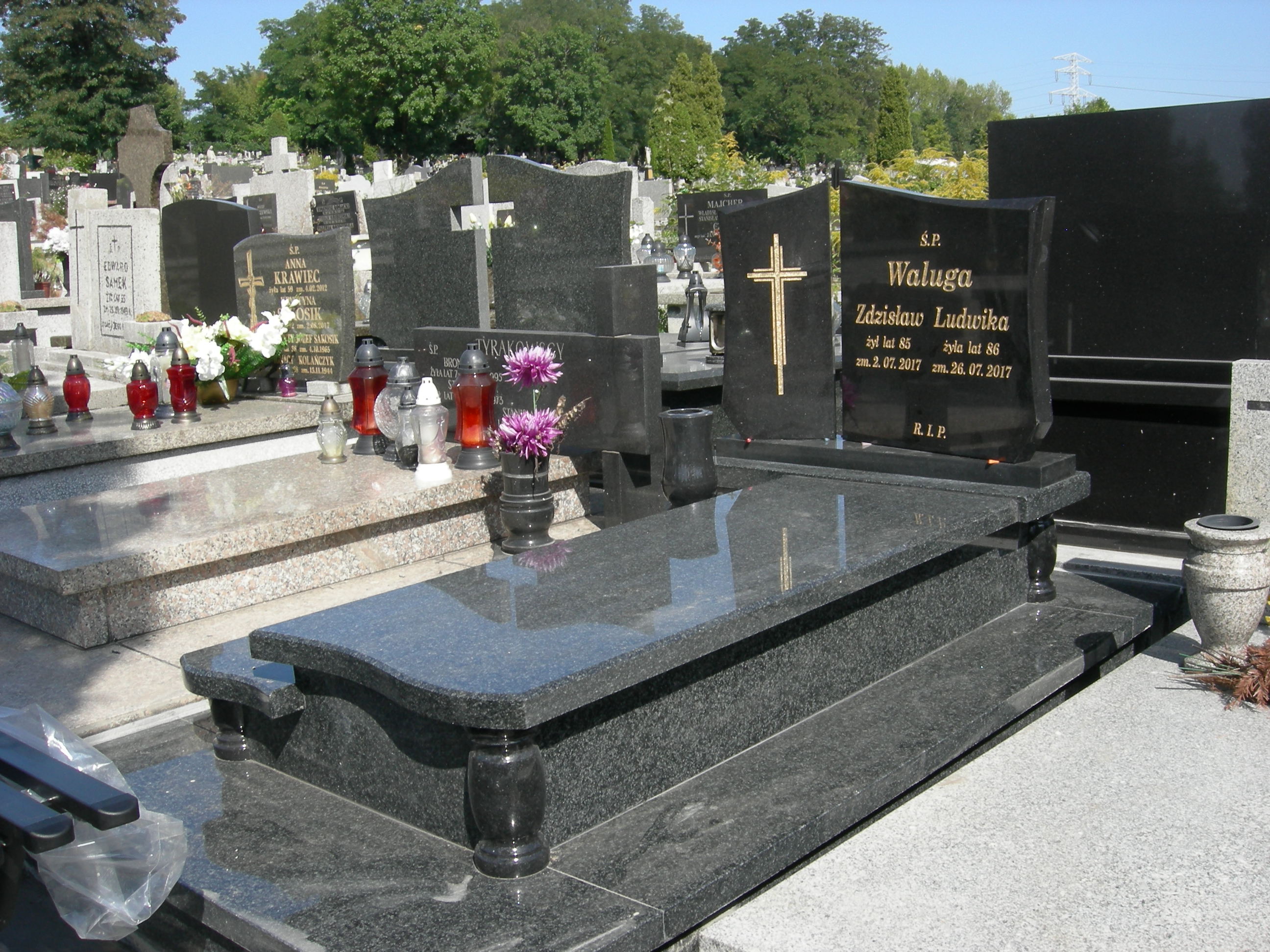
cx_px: 635
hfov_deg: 51.4
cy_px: 476
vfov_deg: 39.7
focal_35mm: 36
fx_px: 1321
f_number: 6
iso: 64
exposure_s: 1/205
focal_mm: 7.5
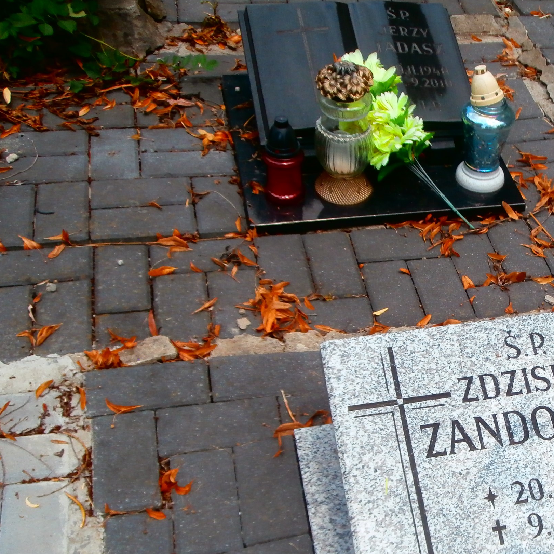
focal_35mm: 49
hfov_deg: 33.0
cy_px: 371
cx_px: 492
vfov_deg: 34.3
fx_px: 887
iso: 100
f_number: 3.5
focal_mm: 5.36
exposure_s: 1/500
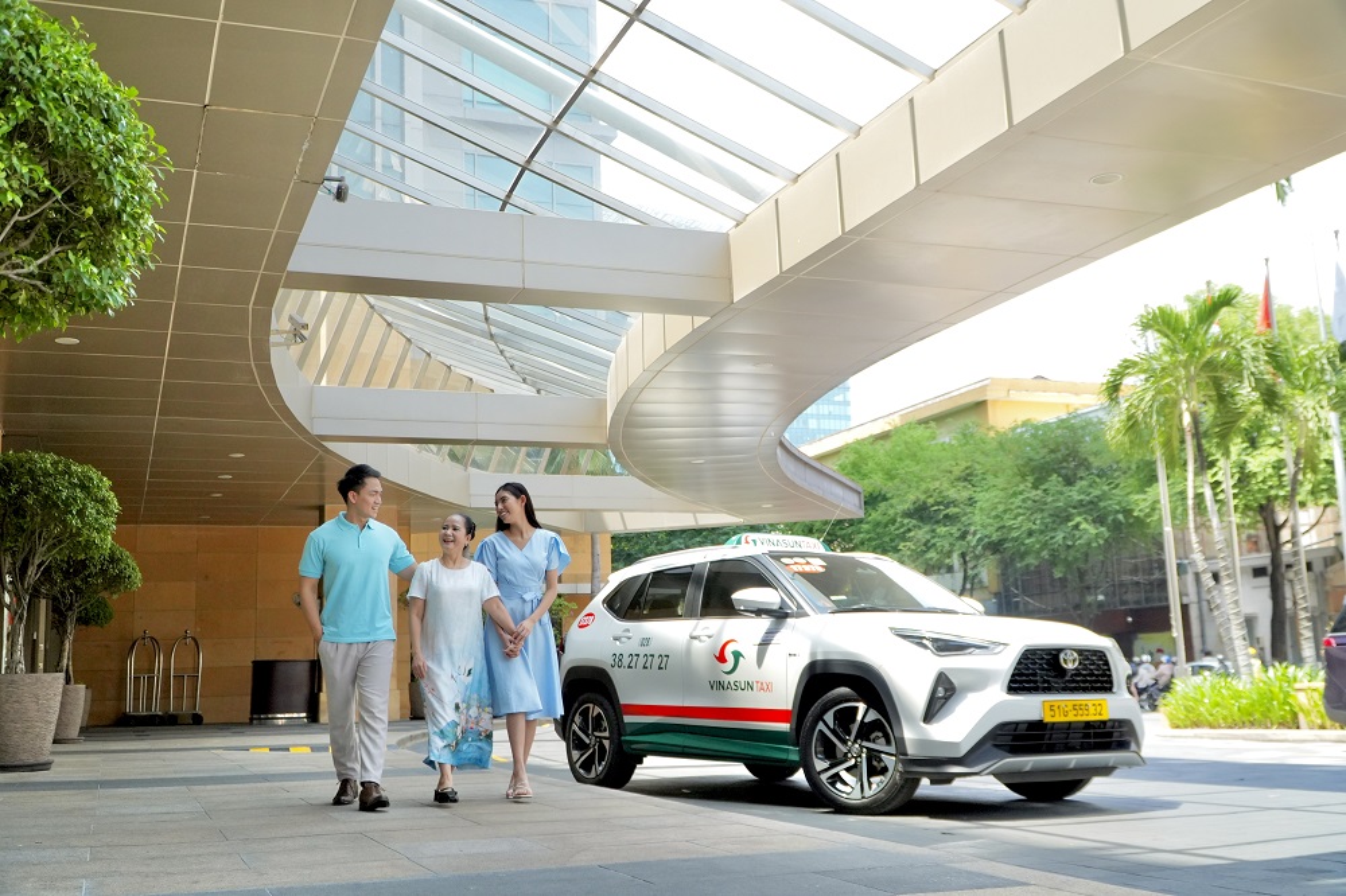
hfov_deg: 57.2
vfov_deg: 39.9
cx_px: 673
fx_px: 1233
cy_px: 448
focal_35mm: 33
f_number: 4
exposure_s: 1/1250
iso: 1000
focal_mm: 22
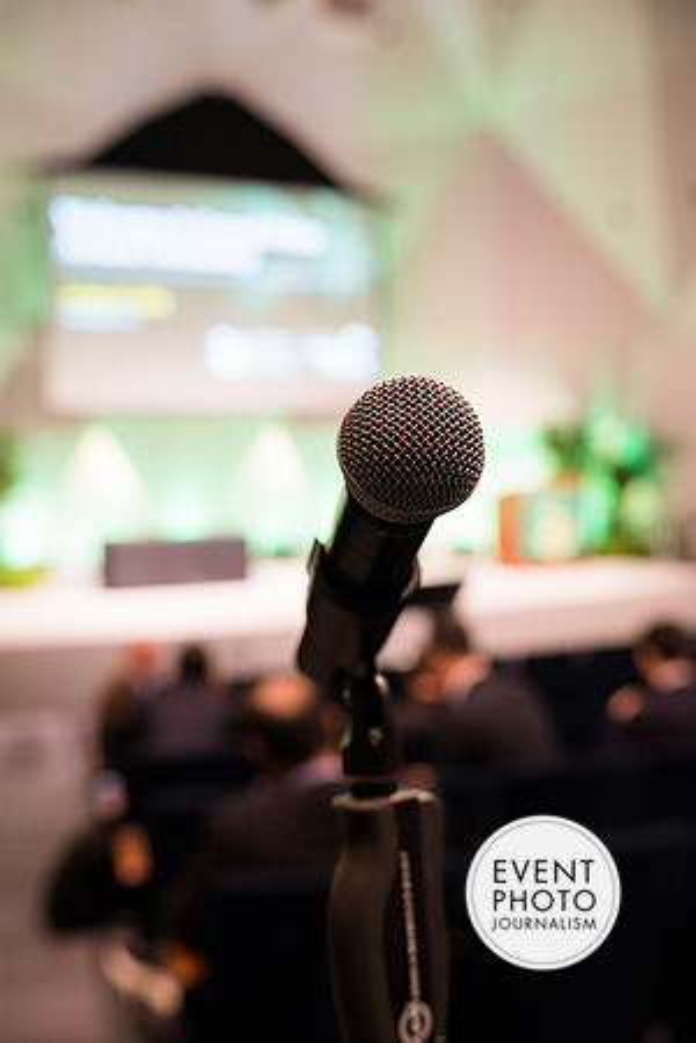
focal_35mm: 35
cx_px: 348
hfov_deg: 37.9
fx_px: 1015
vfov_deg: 54.4
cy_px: 522
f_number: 3.5
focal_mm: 35
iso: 3200
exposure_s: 1/160
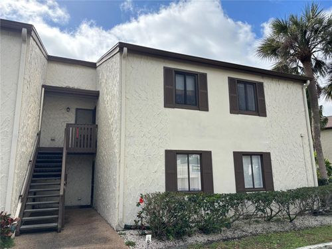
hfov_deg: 67.3
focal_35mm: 26
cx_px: 166
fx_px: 249
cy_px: 124
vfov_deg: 53.1
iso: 50
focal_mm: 5.96
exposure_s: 1/3413
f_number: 1.6
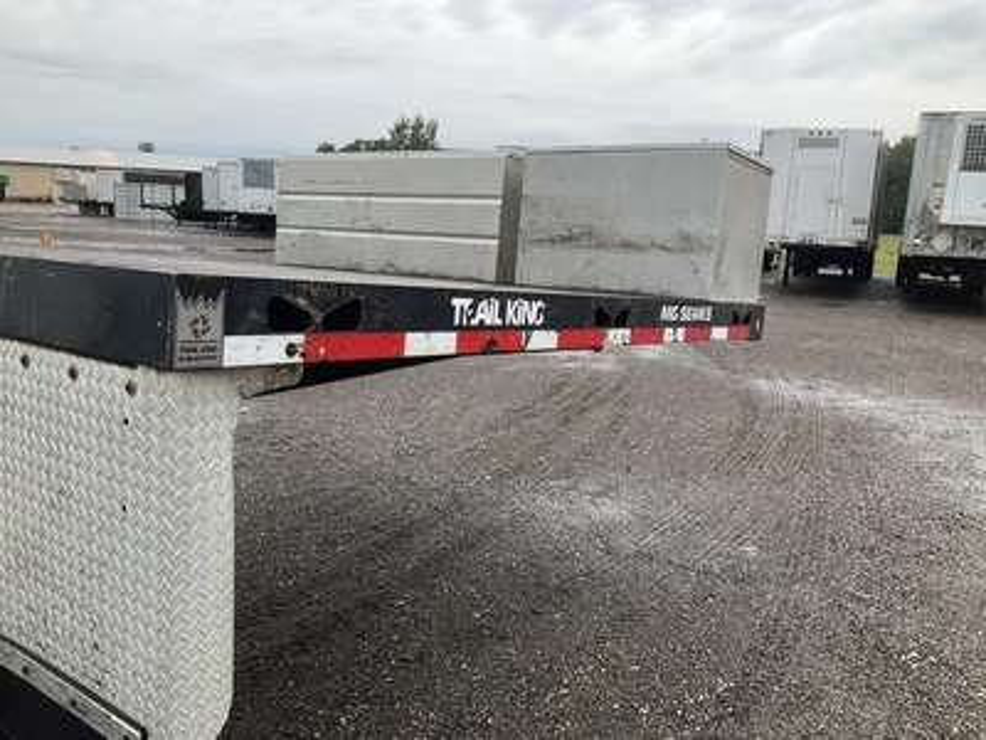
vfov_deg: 48.2
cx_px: 493
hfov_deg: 61.7
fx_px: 826
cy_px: 370
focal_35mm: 29
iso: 25
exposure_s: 1/534
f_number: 1.8
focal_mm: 3
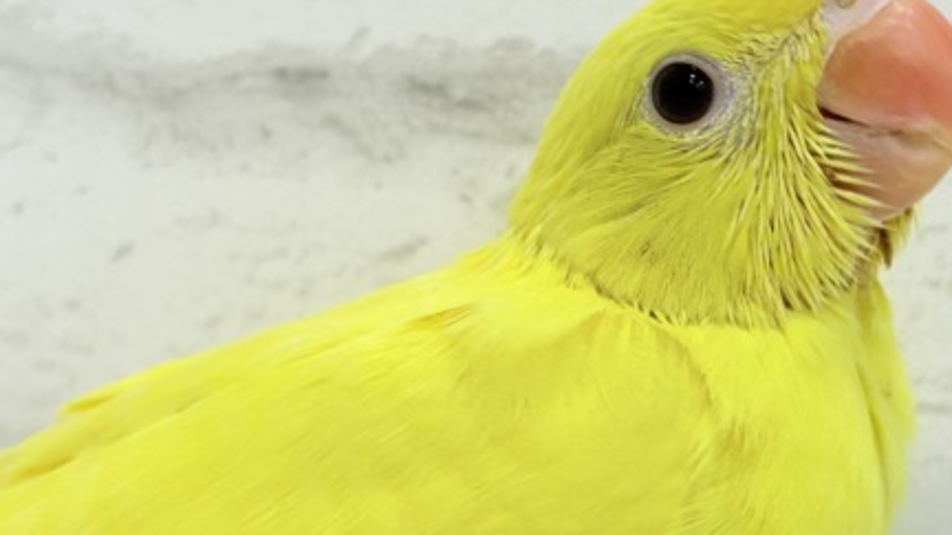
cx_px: 666
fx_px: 2120
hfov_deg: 25.1
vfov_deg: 14.4
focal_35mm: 84
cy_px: 273
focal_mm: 5.96
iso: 32
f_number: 1.6
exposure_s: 1/50
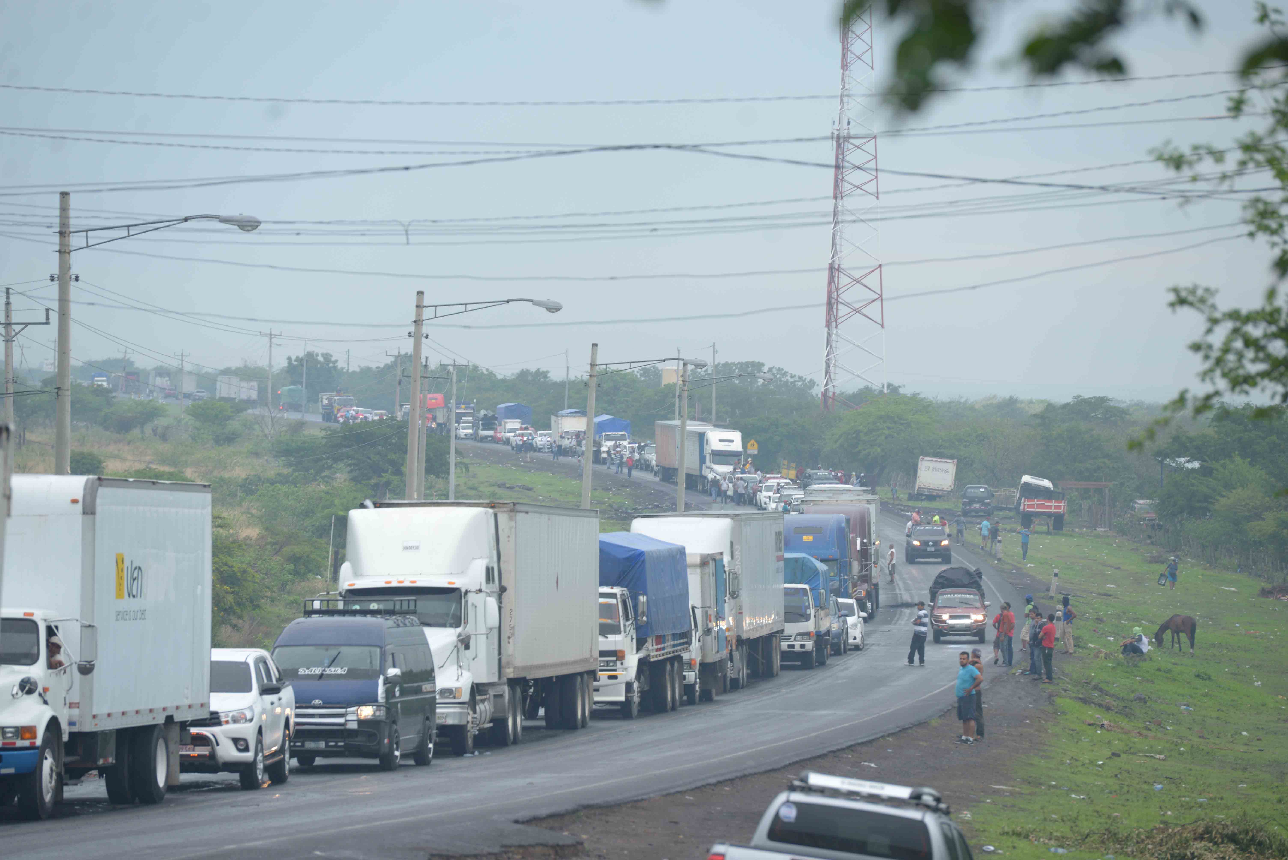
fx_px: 7158
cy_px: 430
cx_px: 644
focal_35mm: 200
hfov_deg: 10.3
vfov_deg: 6.9
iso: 250
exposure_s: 1/200
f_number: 5
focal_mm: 200
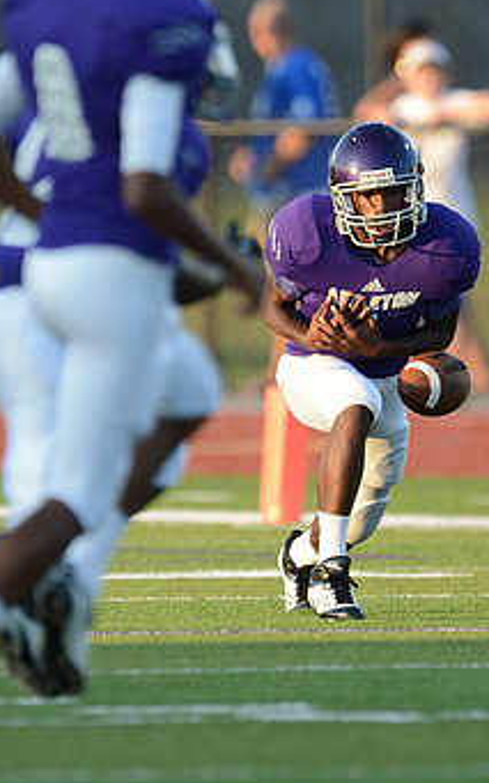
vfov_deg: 2.2
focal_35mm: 953
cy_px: 341
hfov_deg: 1.4
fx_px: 20329
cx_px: 207
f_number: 4
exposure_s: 1/1250
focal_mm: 550
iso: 800
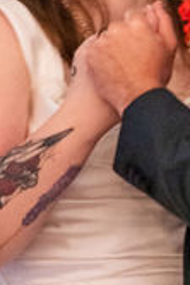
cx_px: 341
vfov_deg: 4.2
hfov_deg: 2.8
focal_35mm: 491
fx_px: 3879
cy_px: 294
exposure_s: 1/100
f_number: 1.4
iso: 800
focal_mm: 85
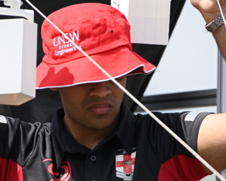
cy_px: 149
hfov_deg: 2.9
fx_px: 4466
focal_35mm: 668
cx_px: 99
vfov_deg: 2.3
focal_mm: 200
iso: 80
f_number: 2.8
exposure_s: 1/1000
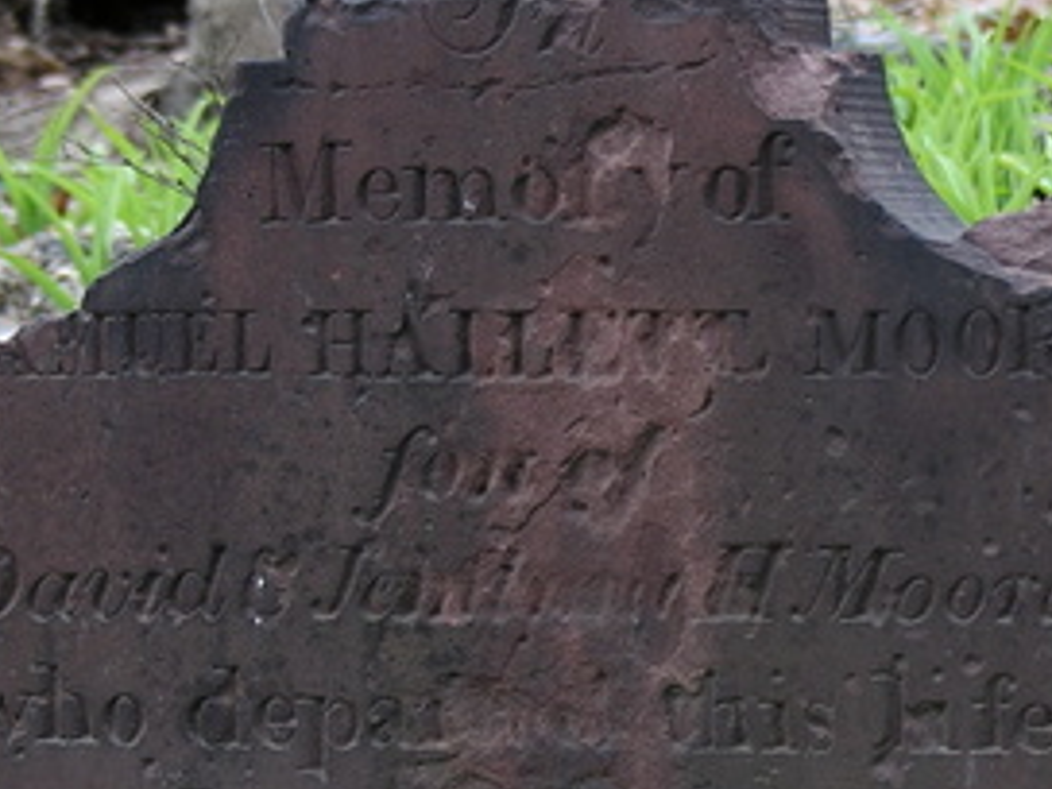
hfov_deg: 6.5
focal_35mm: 303
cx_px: 1172
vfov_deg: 4.9
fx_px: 9208
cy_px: 422
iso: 50
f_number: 3.7
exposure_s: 1/6.5
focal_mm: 26.5
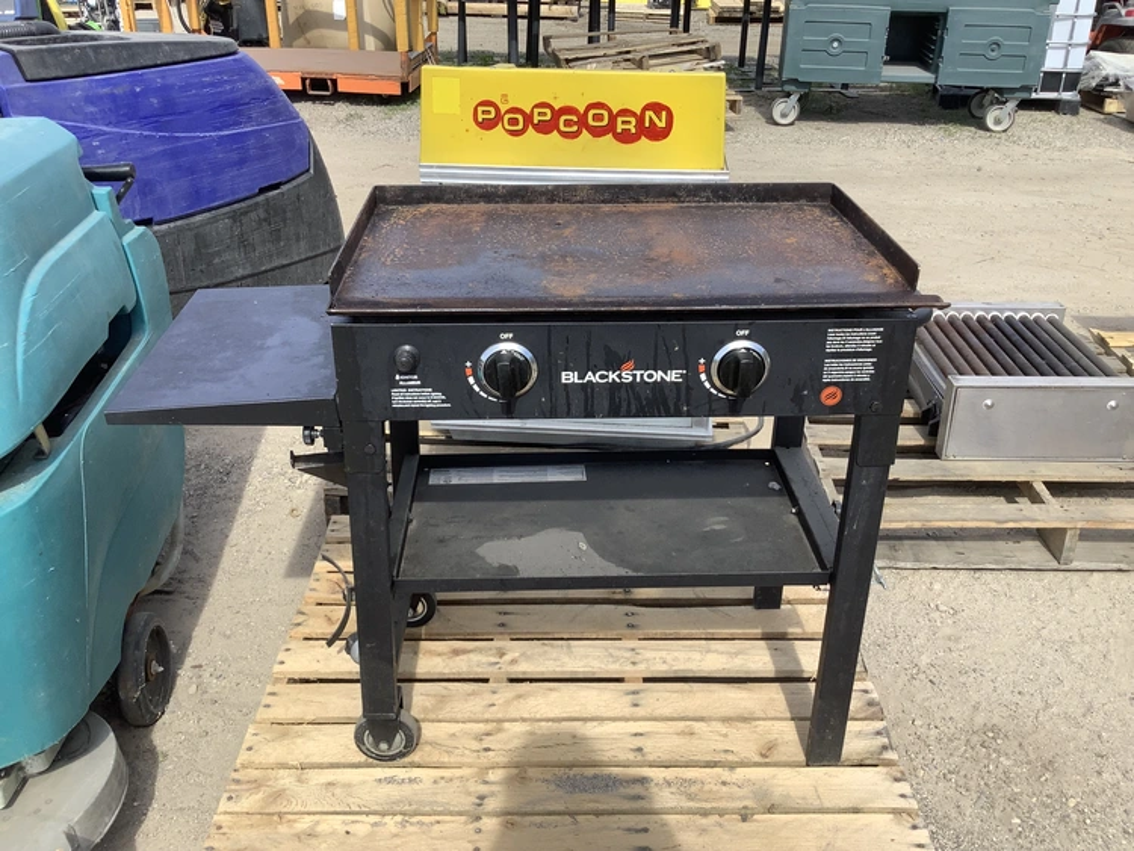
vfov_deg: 45.5
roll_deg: -0.1
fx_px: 1016
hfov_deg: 58.3
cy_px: 426
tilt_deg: -22.0
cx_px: 567
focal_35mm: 31
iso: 25
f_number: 2.4
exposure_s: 1/721
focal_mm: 3.3
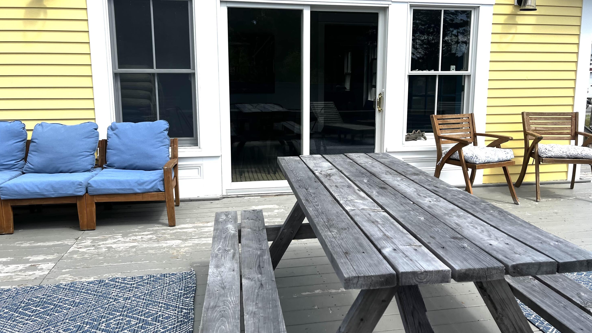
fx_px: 455
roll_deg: -1.1
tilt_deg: -7.3
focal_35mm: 29
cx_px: 301
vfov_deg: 40.1
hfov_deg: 66.1
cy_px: 145
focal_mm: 5.1
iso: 50
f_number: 1.6
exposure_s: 1/3135
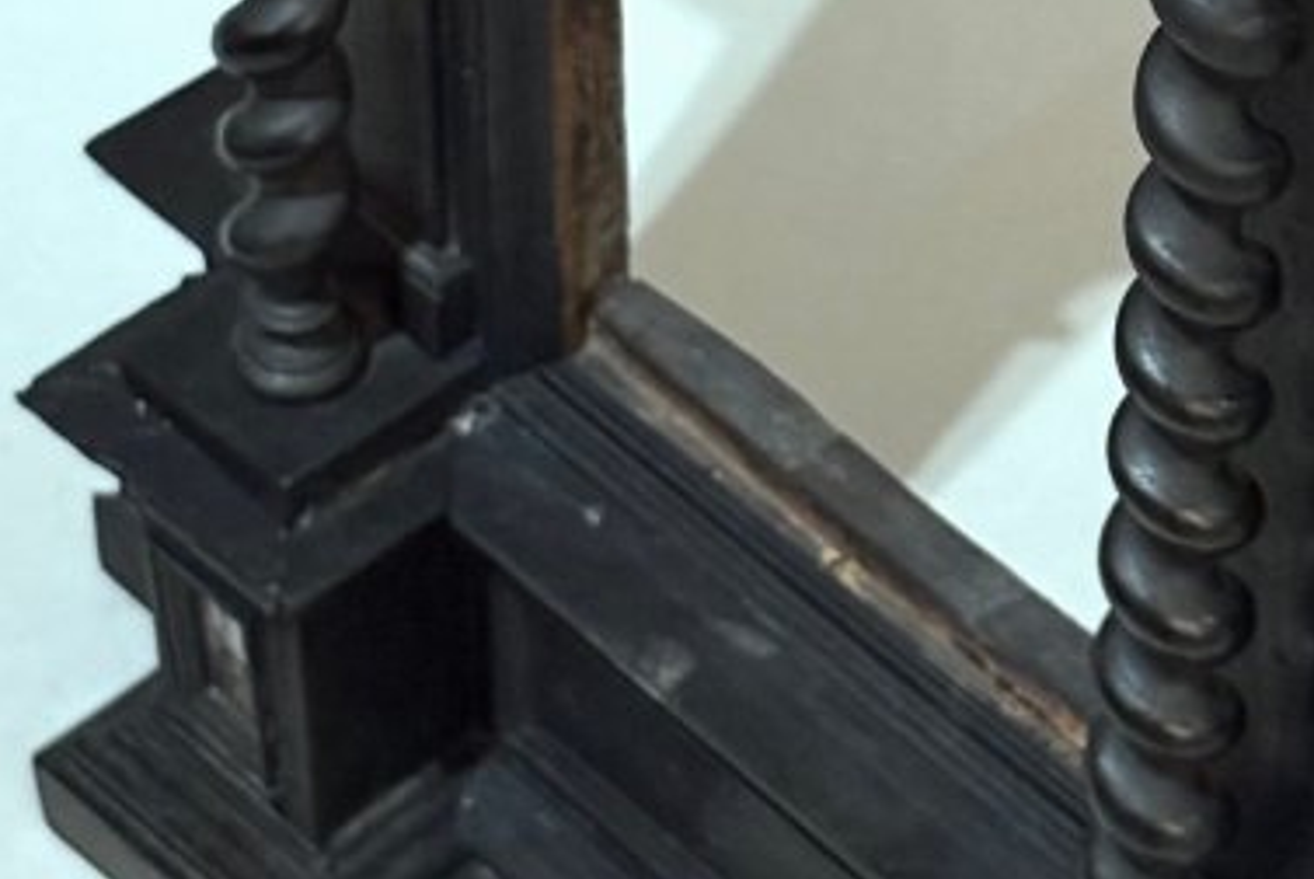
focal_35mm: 172
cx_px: 941
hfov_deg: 11.9
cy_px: 73
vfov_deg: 8.0
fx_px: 6283
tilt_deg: -46.0
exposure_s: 1/25
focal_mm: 5.96
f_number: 1.6
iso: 400
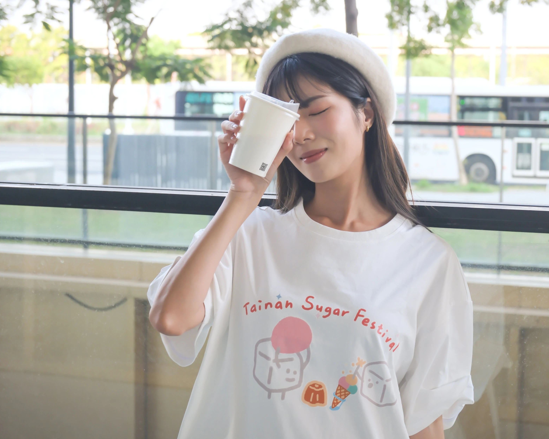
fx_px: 1202
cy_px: 217
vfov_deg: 20.7
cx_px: 329
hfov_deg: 25.7
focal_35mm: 74
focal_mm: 38.5
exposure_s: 1/180
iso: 500
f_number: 4.2
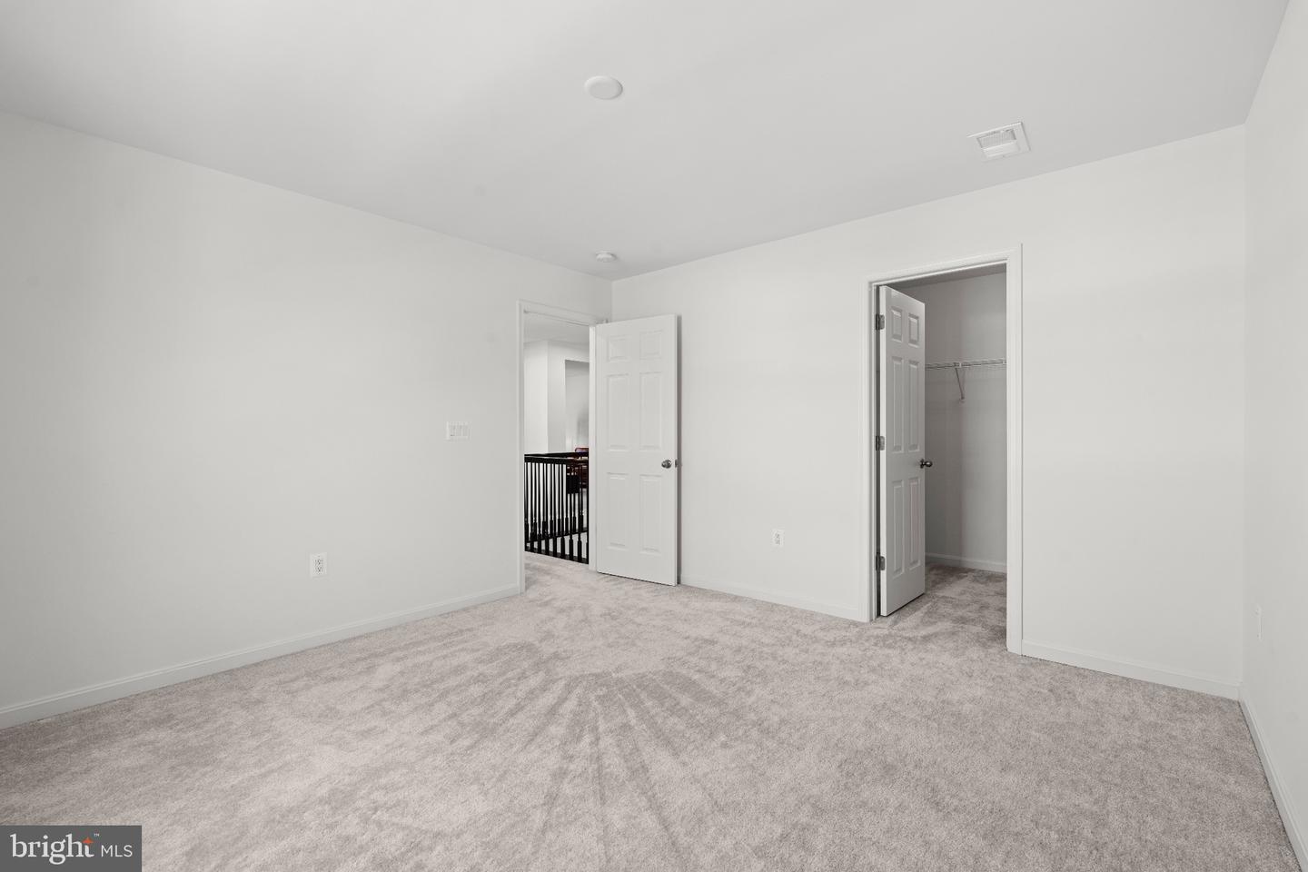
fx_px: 581
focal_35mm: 16
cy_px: 436
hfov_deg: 96.7
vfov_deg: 73.7
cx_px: 654
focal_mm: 16
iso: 100
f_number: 9
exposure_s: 1/2.5
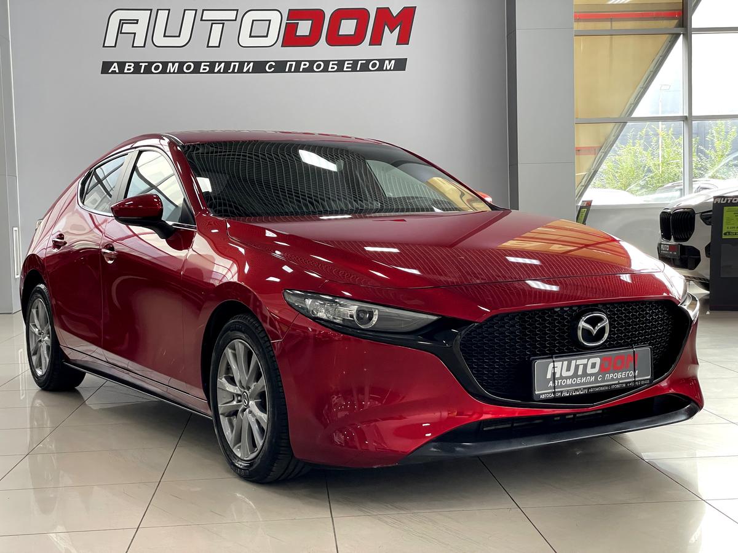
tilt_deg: -2.9
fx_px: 1109
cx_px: 369
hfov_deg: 36.8
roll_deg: +2.0
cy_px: 276
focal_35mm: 52
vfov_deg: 28.0
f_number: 2
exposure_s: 1/99
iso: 200
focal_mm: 6
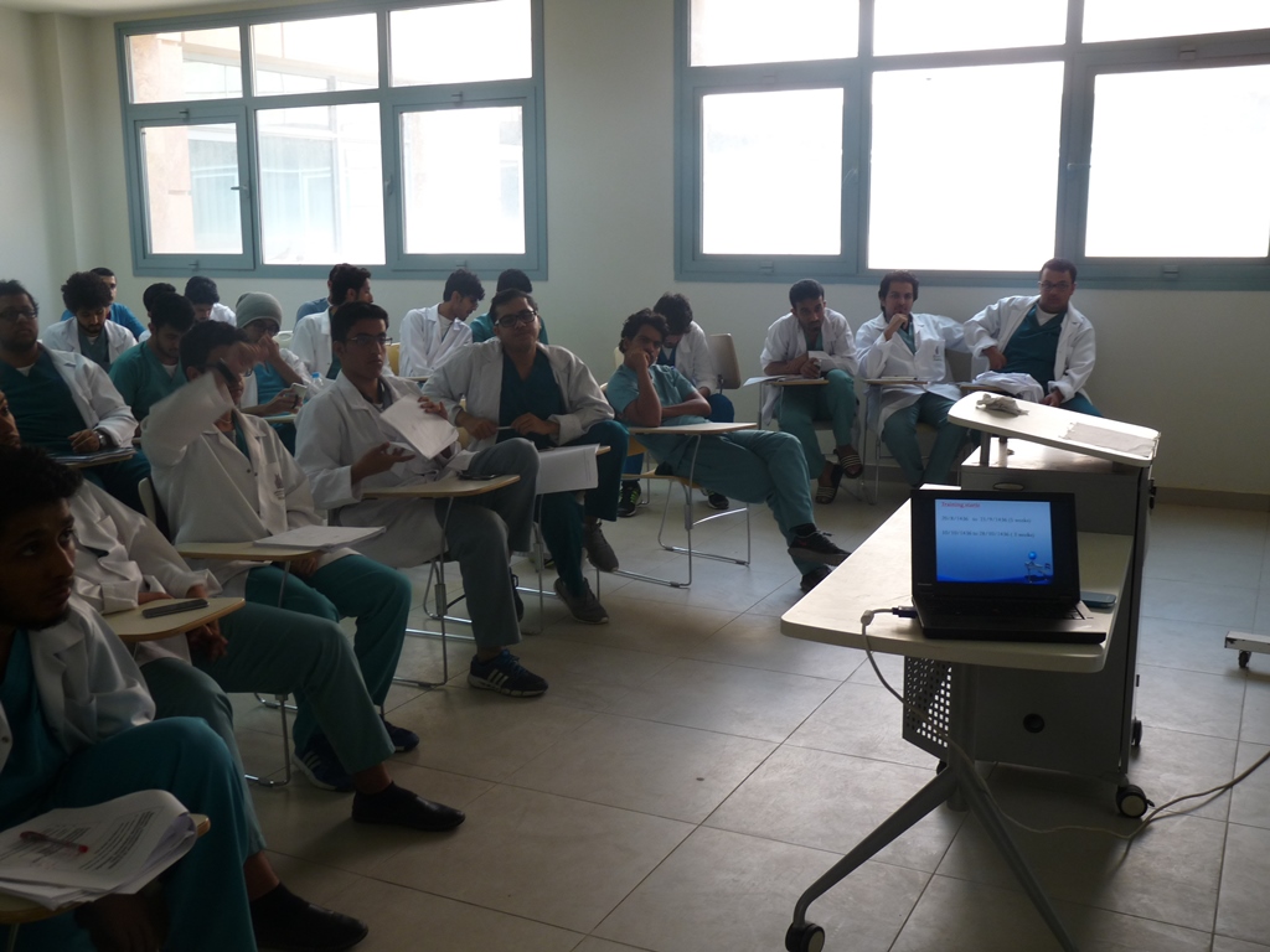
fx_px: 1357
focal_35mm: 37
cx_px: 635
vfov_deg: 38.7
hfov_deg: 50.1
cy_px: 476
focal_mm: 6.5
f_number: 3
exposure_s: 1/30
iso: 100
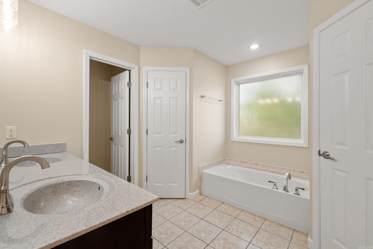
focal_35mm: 15
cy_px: 124
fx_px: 155
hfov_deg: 100.4
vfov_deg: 77.3
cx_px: 186
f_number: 9
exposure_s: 1/3
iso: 200
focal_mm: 10
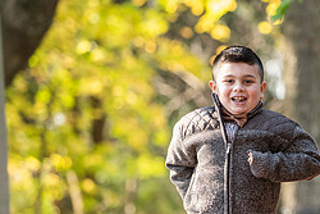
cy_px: 161
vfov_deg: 3.3
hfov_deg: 4.9
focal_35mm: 422
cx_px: 334
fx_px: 3753
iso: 800
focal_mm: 175
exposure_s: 1/640
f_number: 3.5
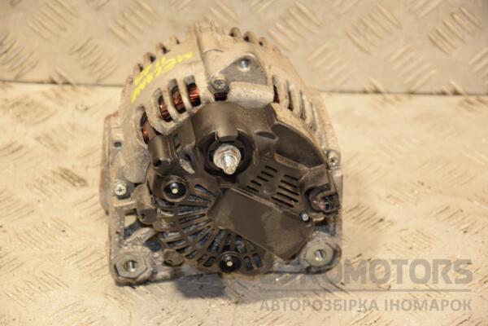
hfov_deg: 15.2
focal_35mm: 135
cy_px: 163
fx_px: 1830
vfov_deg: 10.2
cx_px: 244
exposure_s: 1/100
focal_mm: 90
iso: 800
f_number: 5.6
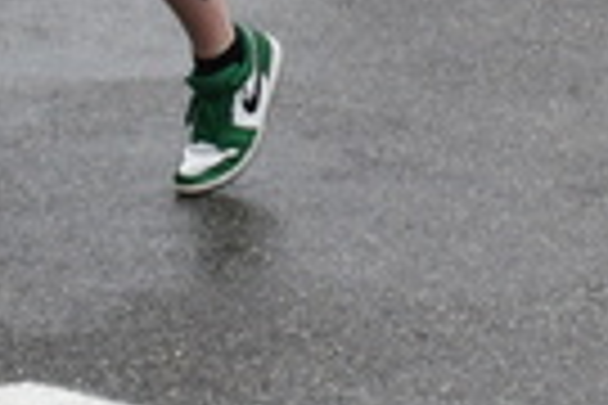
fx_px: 5117
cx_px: 1052
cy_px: -639
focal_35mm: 303
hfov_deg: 6.7
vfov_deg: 4.4
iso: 1000
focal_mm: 32
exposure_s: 1/640
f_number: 13
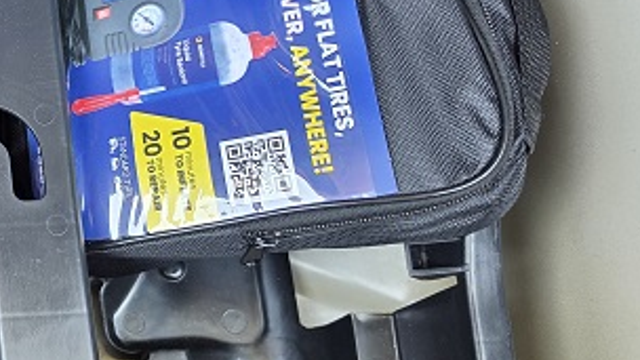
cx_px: -156
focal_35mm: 66
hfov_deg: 27.5
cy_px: 78
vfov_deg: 18.1
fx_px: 1120
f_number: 1.4
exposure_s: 1/180
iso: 100
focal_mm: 6.5
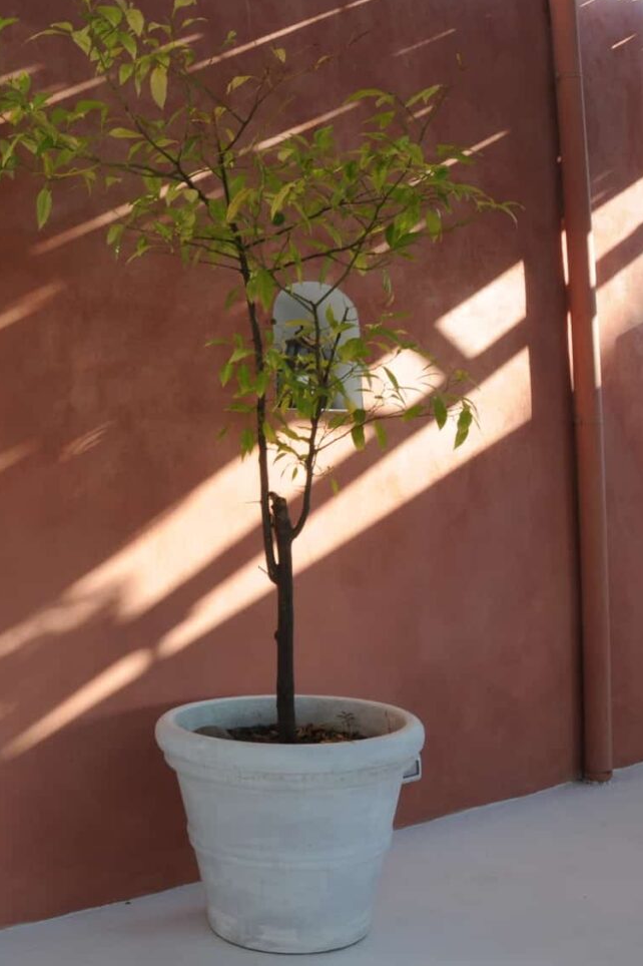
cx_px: 77
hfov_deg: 30.0
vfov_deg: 45.4
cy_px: 459
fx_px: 1153
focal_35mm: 43
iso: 250
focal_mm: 18
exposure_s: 1/30
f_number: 13
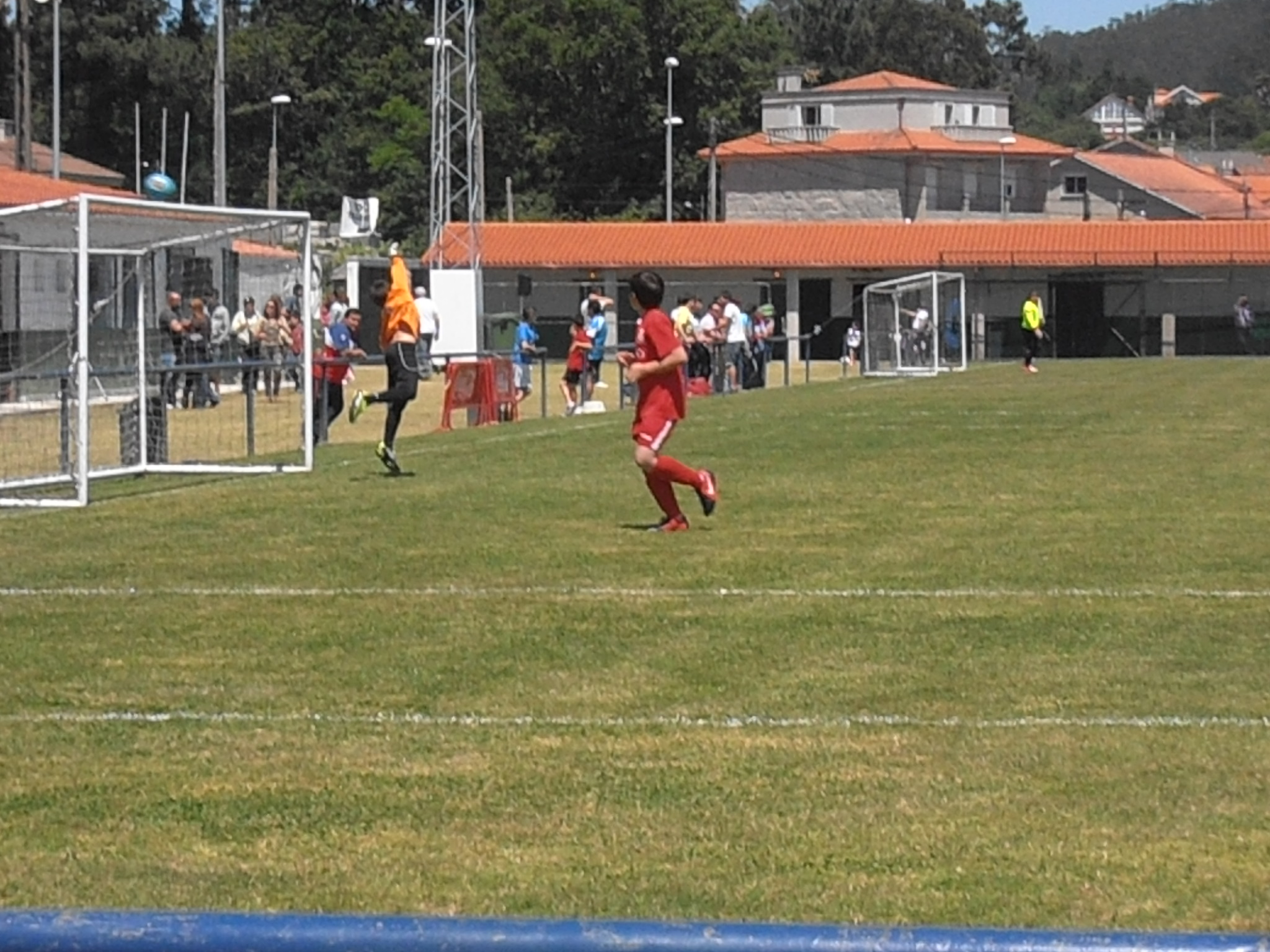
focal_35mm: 138
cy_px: 476
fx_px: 5063
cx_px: 635
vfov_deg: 10.7
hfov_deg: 14.3
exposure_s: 1/320
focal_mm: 24.39
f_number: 15
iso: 400
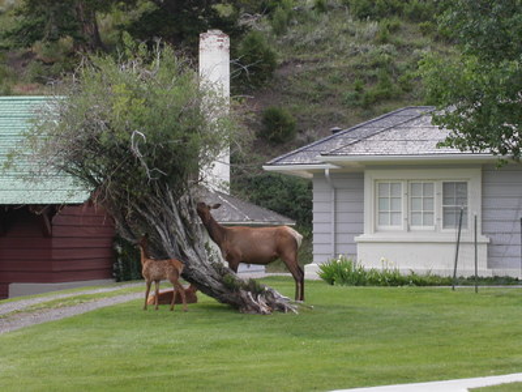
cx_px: 261
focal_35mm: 114
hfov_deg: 17.3
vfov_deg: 13.0
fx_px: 1719
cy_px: 196
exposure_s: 1/180
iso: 100
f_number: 6.7
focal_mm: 23.4
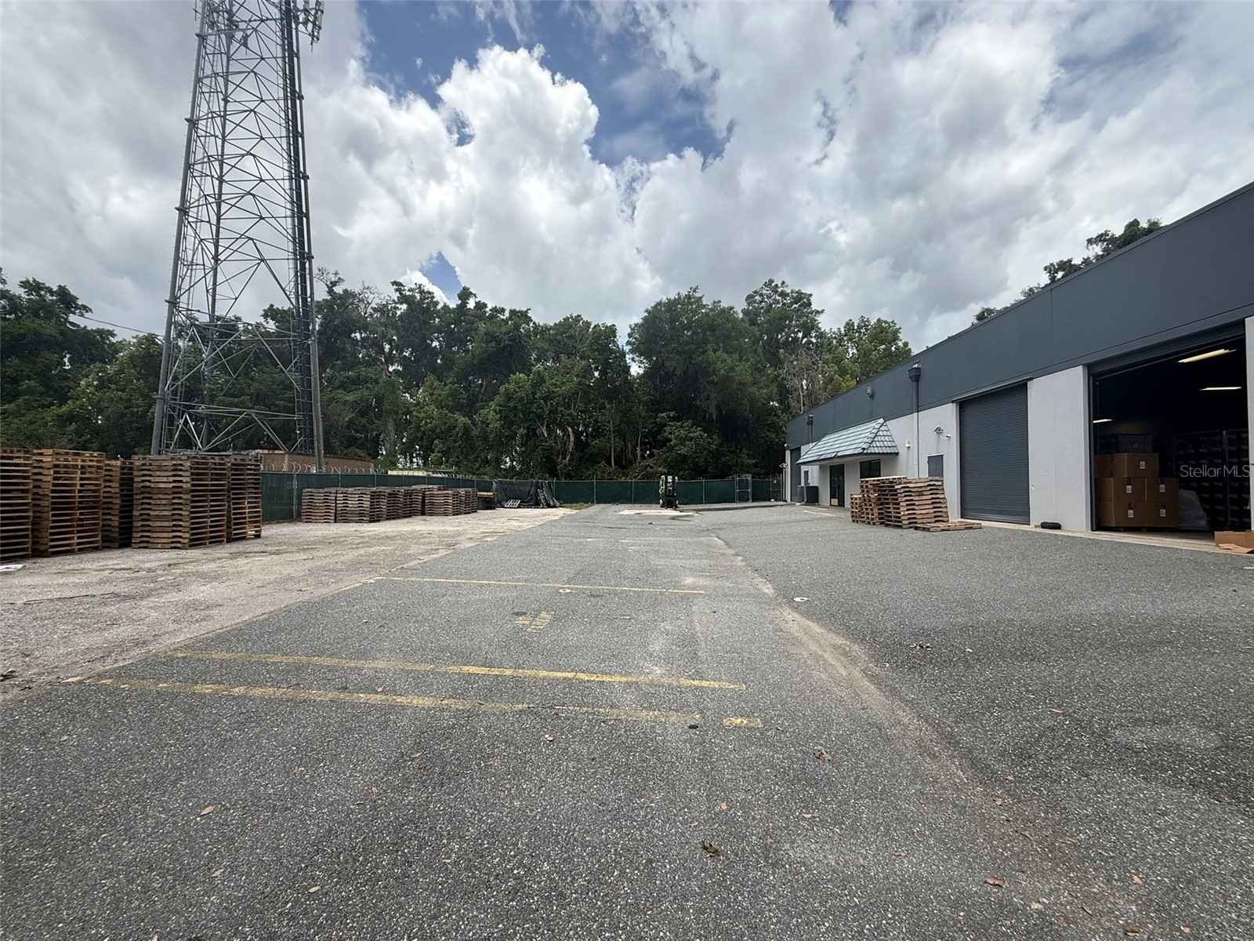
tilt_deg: +2.3
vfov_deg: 85.7
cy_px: 470
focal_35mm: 14
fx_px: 507
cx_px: 627
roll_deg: -0.4
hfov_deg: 102.1
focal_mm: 2.22
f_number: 2.2
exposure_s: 1/1572
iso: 50
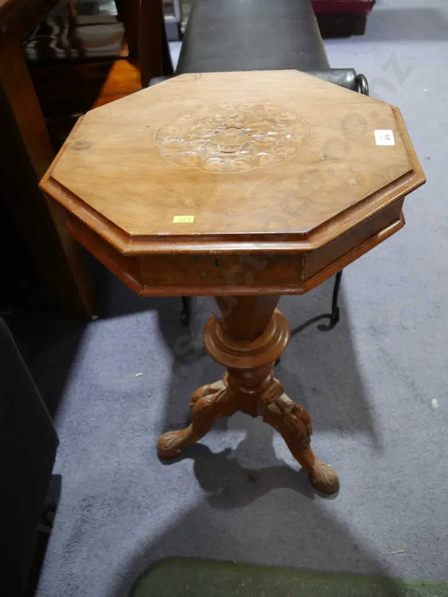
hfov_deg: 49.8
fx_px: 483
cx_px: 224
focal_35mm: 28
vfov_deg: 63.4
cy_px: 298
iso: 640
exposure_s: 1/60
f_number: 3.5
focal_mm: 14
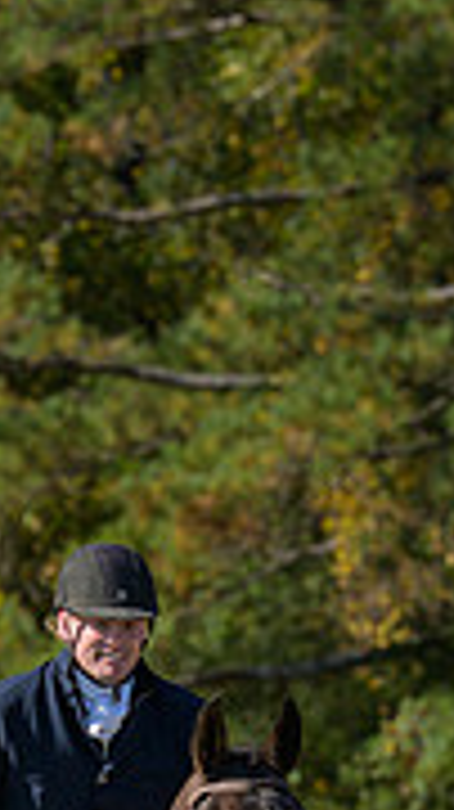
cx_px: 158
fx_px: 10914
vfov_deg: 4.2
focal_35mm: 509
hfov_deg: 2.4
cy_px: 838
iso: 200
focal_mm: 115
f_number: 4
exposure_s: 1/800
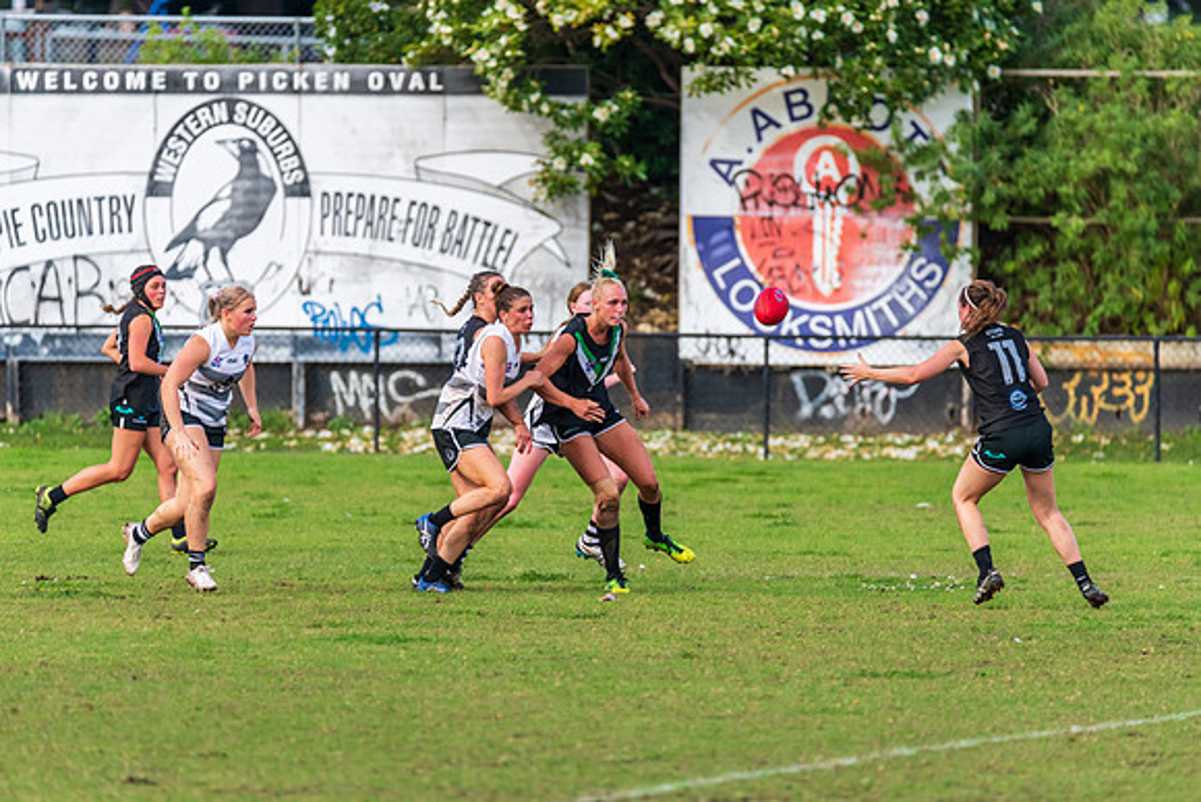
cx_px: 600
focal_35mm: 460
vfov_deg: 3.0
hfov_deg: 4.5
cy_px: 401
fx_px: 15349
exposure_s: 1/1250
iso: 800
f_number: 6.3
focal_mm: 460
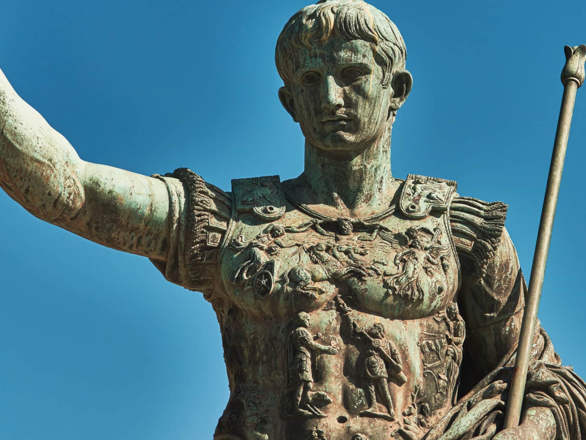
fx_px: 2709
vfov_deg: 9.3
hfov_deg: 12.3
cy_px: 242
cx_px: 283
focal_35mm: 160
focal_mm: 105
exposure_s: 1/800
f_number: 7.1
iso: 200
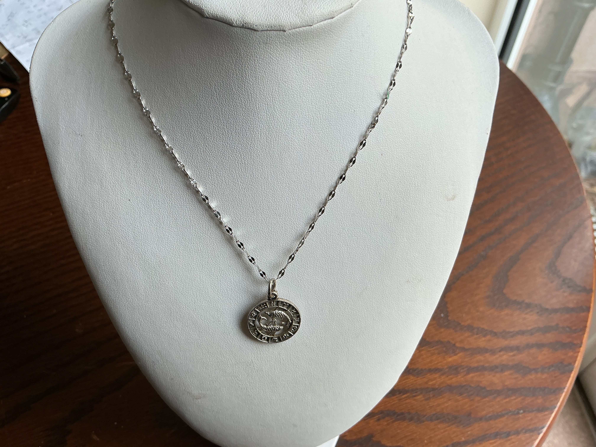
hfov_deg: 61.7
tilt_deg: -50.7
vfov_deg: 48.2
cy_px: 224
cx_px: 298
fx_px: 499
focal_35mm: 29
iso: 25
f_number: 1.8
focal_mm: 3
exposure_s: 1/100
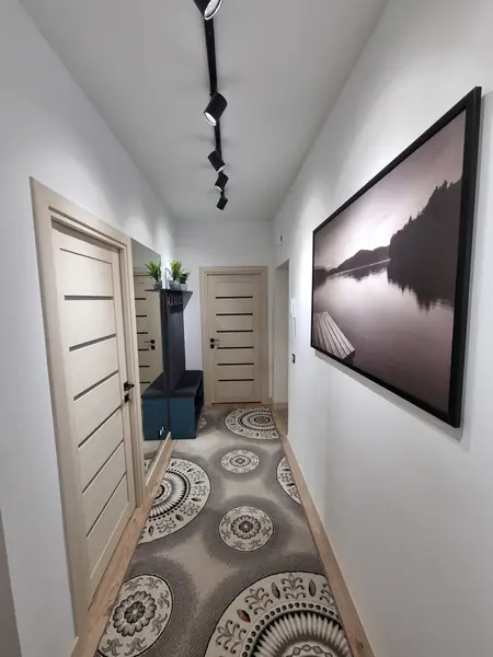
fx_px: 247
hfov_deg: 89.9
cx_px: 246
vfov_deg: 106.2
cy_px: 328
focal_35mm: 13
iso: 50
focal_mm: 2.2
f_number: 2.2
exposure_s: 1/50
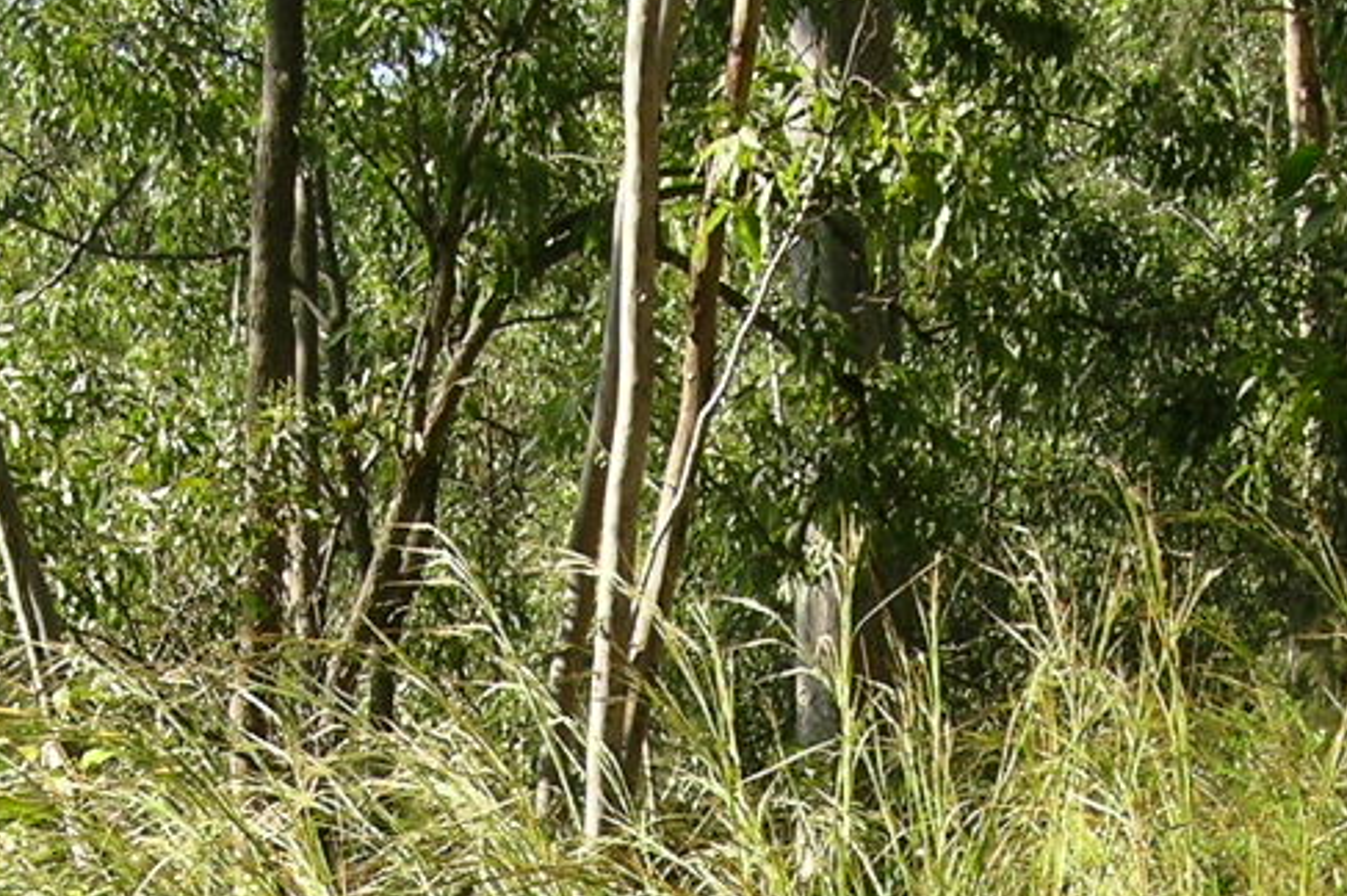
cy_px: 1394
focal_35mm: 106
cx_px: 761
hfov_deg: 19.3
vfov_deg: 12.2
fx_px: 3963
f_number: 6.5
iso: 50
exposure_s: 1/86.8
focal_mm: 6.5
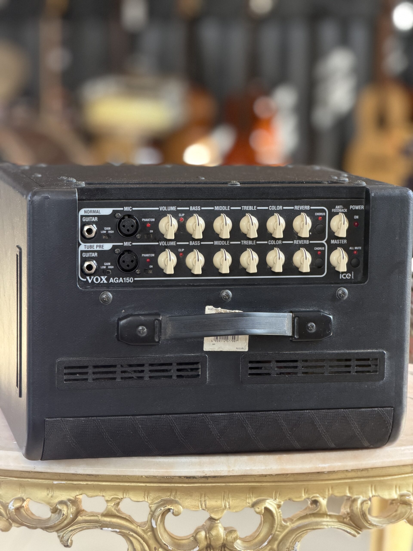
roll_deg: -0.9
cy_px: 276
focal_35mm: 100
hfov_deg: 14.8
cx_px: 206
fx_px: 1591
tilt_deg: -7.1
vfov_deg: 19.6
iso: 400
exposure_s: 1/116
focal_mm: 16.89
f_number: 2.8
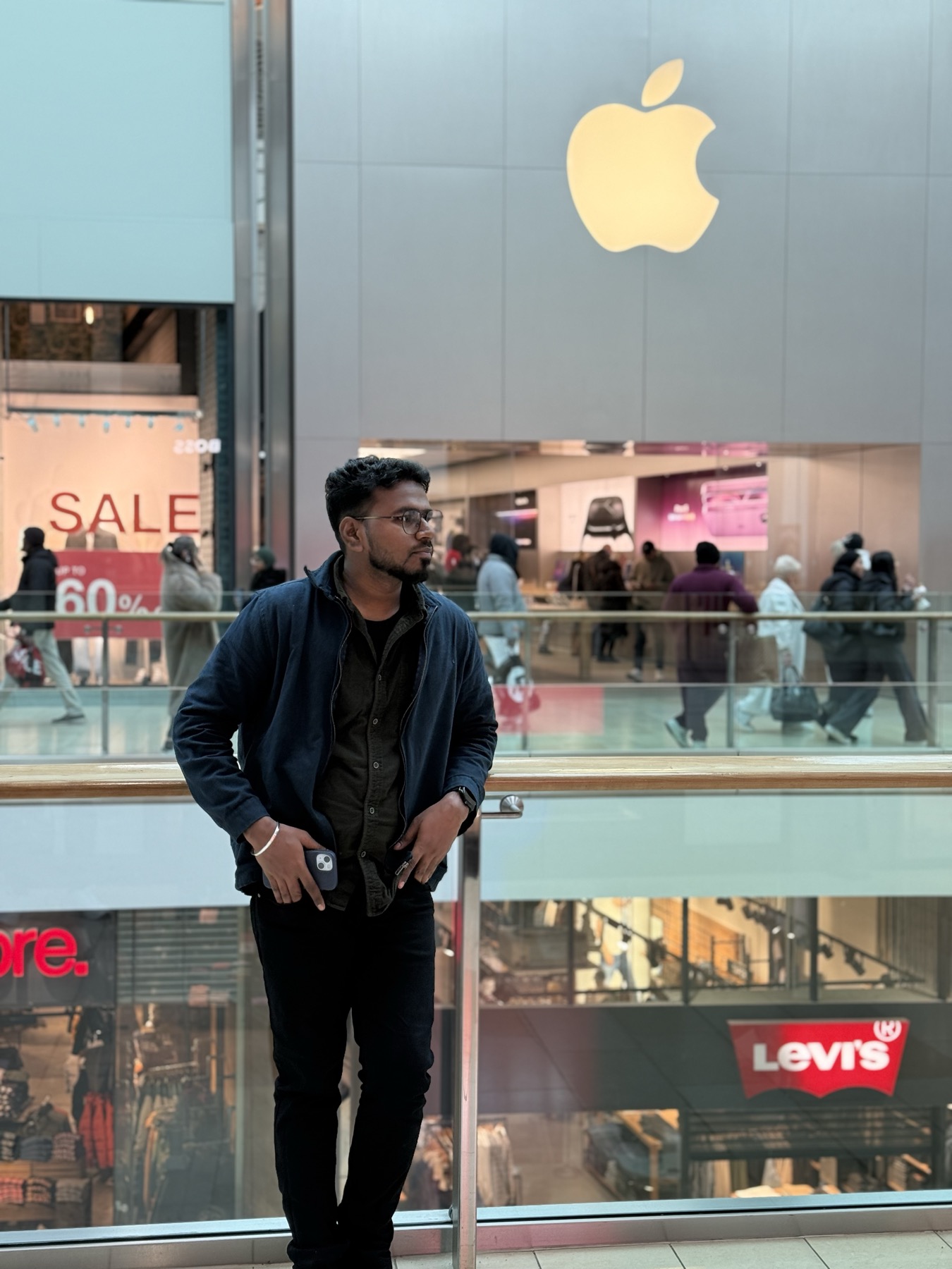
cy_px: 634
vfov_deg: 39.7
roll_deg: -0.3
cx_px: 476
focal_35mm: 48
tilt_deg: -2.1
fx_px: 1760
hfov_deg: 30.3
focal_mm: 6.76
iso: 125
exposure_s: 1/100
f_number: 1.78
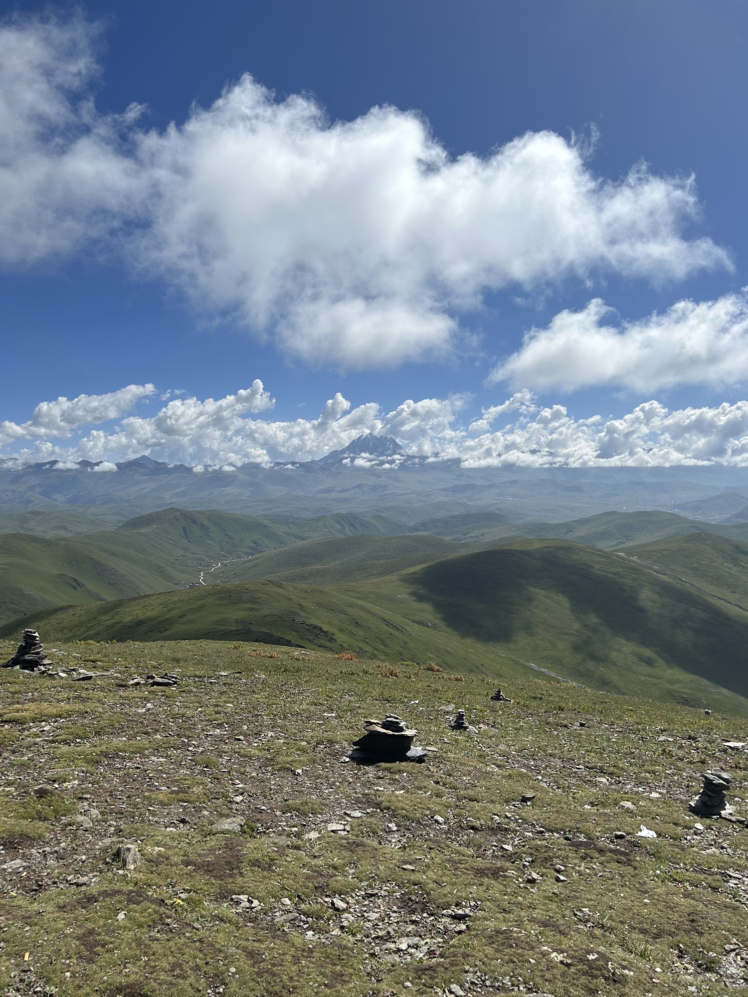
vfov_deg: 67.3
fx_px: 749
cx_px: 374
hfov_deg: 53.1
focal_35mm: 26
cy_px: 498
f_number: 1.5
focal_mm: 5.7
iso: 50
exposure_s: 1/10309
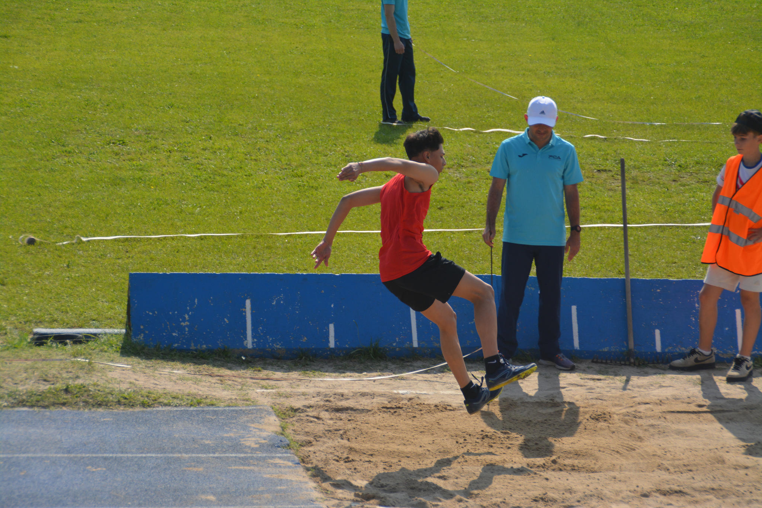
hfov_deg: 11.4
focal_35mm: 180
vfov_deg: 7.6
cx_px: 381
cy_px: 254
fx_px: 3809
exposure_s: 1/1600
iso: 400
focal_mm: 120
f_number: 6.3
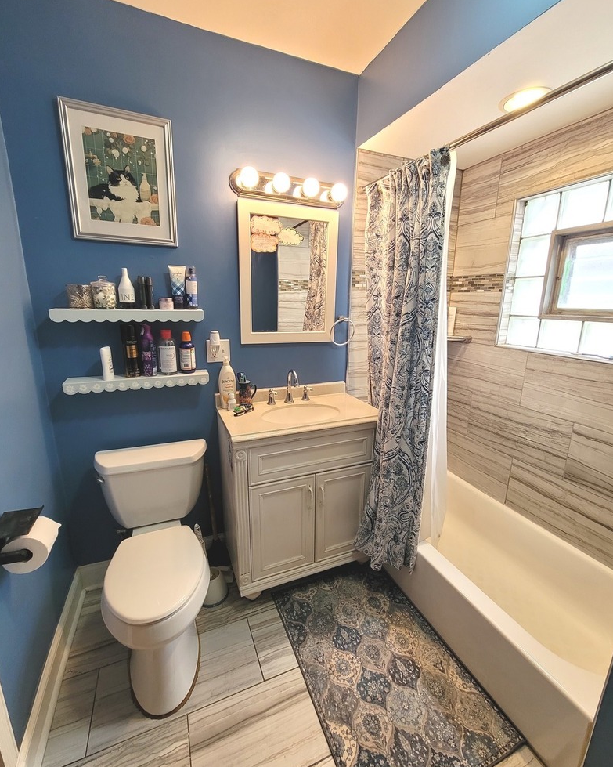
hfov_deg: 88.0
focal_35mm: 14
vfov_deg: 100.7
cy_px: 383
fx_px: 318
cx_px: 312
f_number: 2.2
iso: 160
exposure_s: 1/60
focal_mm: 2.2
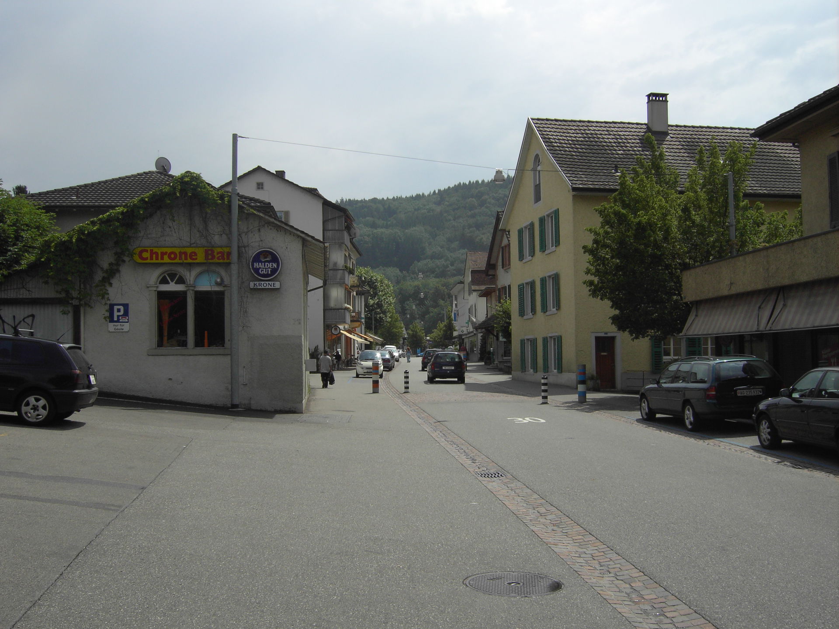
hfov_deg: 52.6
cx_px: 420
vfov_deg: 40.7
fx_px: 848
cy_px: 314
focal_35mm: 35
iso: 50
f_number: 6.7
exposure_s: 1/320
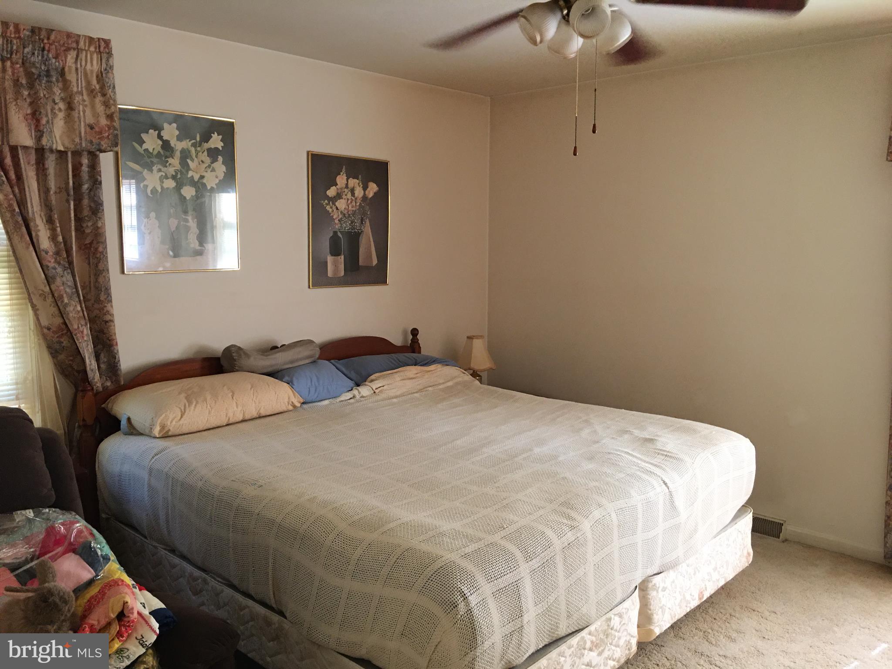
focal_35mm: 29
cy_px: 334
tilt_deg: -5.7
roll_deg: +0.8
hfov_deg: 61.7
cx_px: 446
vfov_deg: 48.2
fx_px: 747
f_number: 2.2
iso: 64
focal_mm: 4.15
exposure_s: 1/15
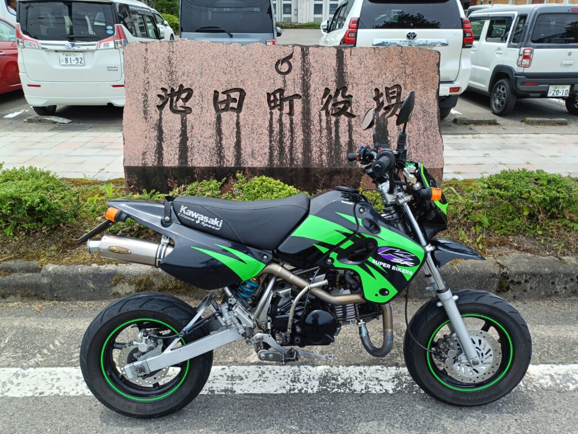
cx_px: 289
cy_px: 217
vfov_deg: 54.9
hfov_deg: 69.4
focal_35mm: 25
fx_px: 417
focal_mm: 4.7
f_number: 1.7
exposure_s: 1/361
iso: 50
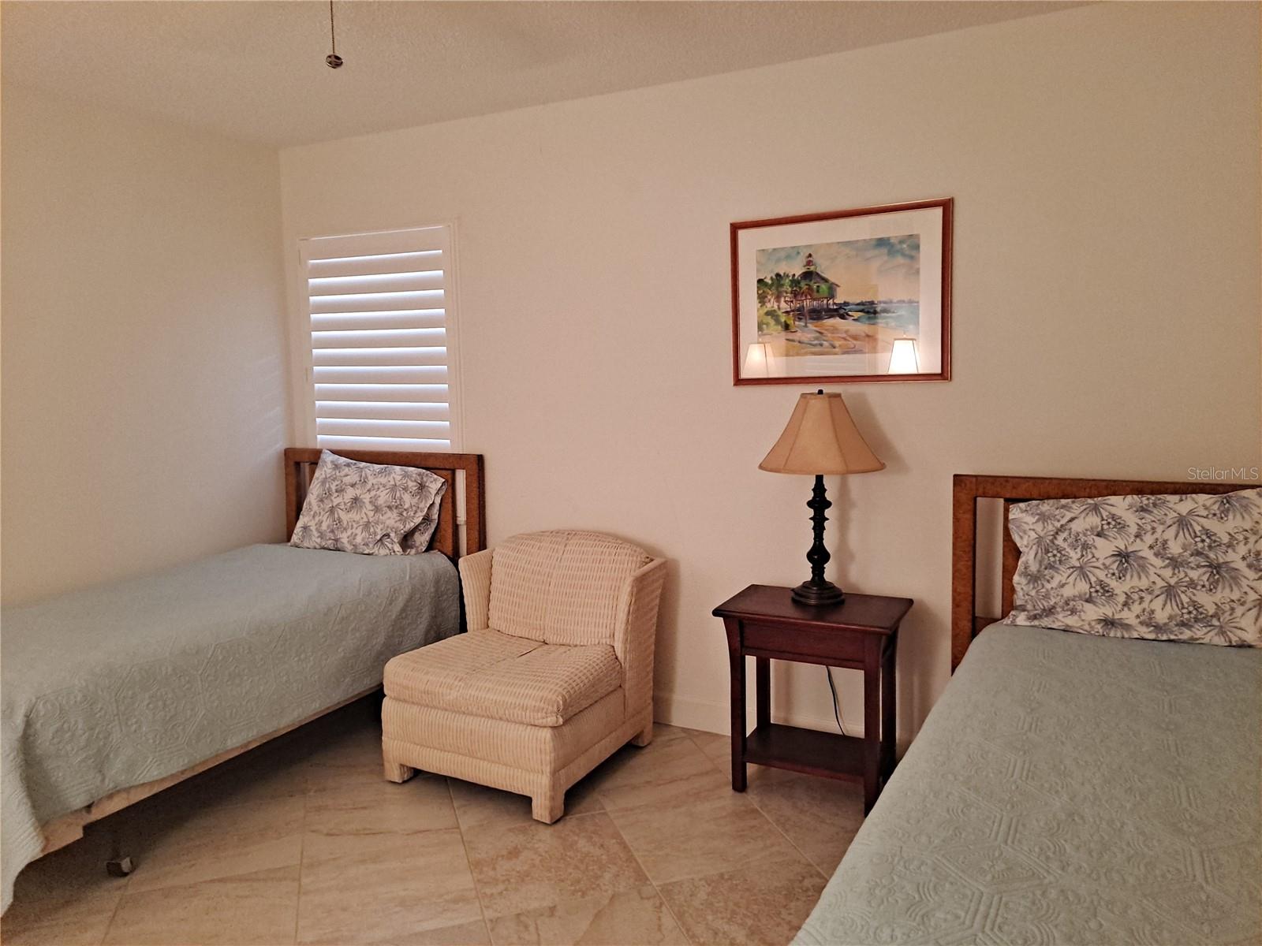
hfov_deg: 69.4
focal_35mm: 25
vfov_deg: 54.9
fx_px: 911
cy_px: 473
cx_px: 631
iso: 320
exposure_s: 1/24
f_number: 2
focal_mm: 4.6
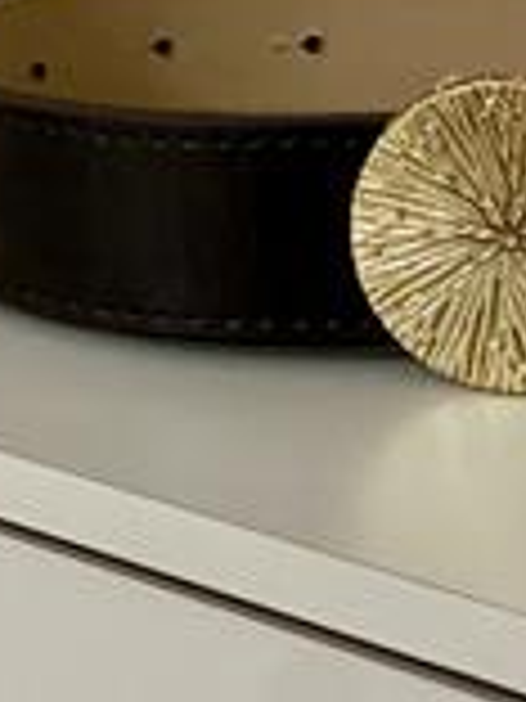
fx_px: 2796
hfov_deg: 10.7
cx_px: 414
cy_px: 92
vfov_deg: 14.2
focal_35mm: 138
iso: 400
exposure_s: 1/25
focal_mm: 6
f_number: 2
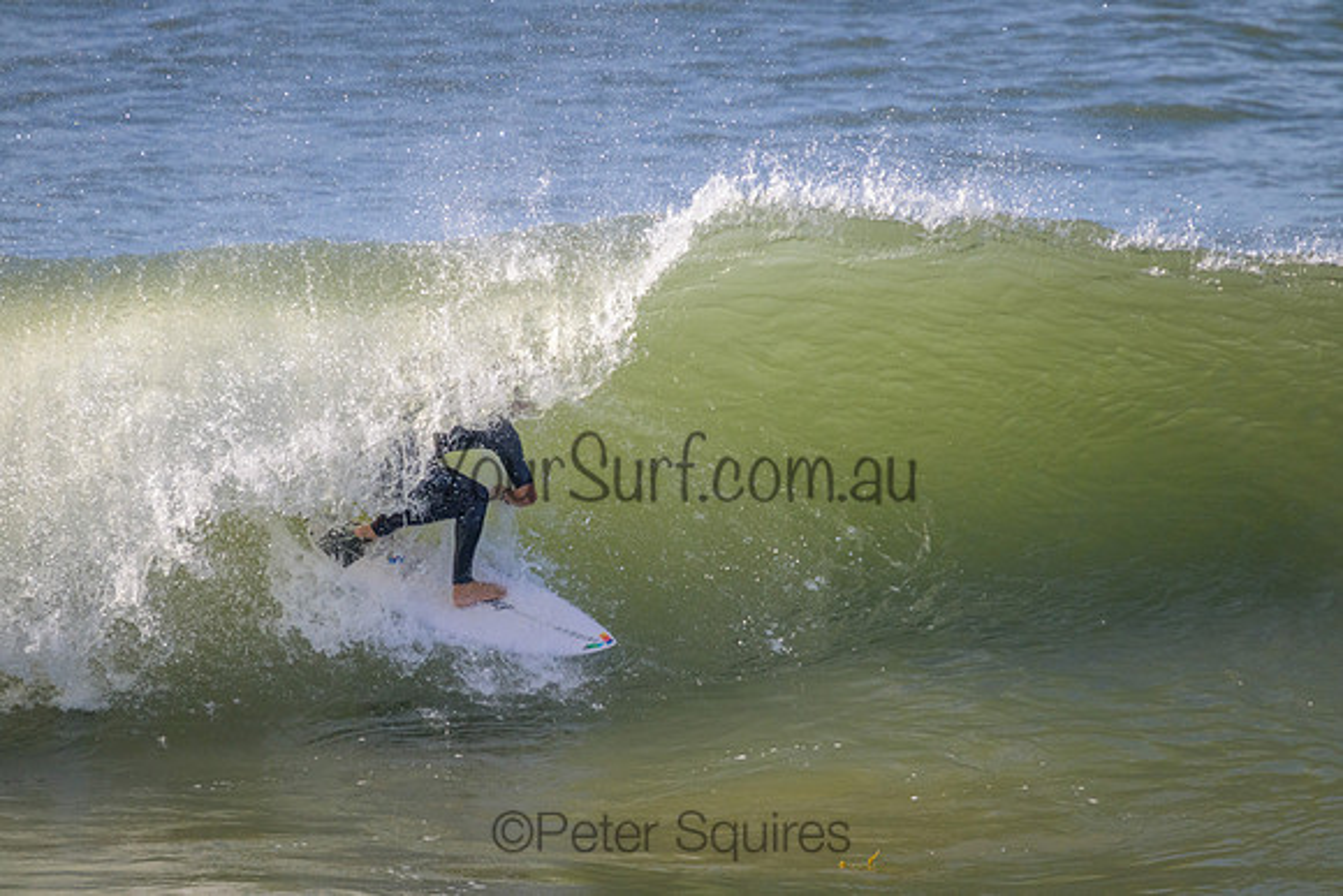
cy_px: 448
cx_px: 672
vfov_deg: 1.7
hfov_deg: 2.6
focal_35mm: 800
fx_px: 29850
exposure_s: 1/2000
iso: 1800
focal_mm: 800
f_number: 11
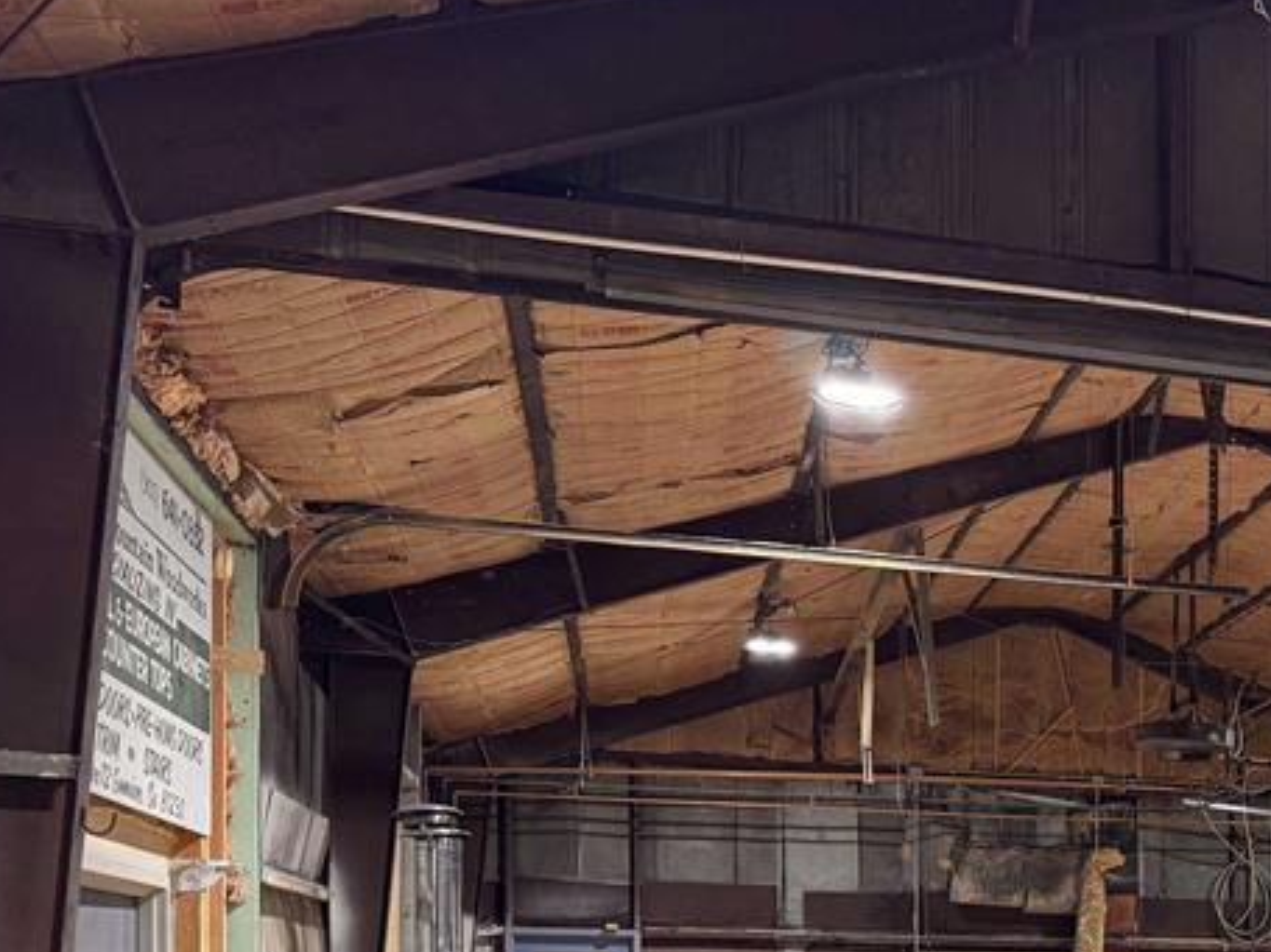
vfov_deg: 25.1
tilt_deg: -1.1
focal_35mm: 54
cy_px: 1041
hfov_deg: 32.0
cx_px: 1349
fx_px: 1982
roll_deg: -0.6
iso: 200
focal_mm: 6.76
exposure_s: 1/121
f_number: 1.78
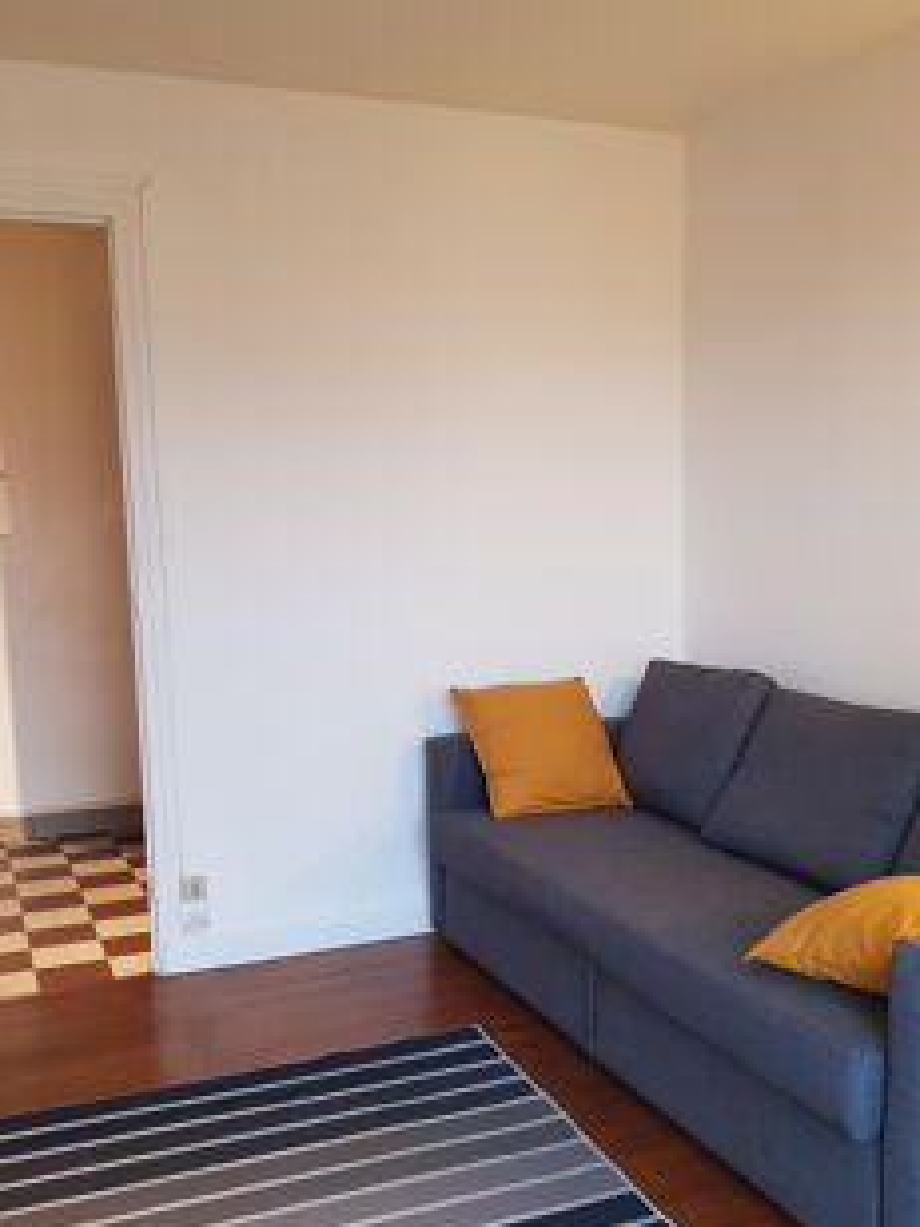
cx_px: 542
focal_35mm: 36
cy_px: 683
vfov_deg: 51.2
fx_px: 1276
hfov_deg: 39.5
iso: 160
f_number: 1.7
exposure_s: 1/33
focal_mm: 4.2
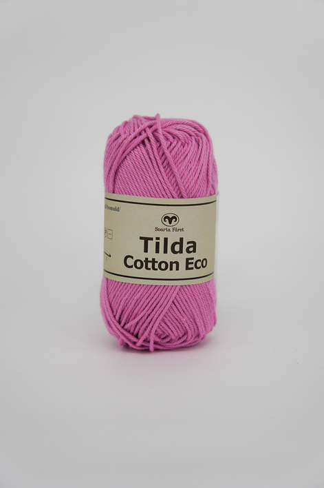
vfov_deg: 33.4
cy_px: 244
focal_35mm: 60
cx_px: 162
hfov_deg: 22.6
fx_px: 811
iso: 200
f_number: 5
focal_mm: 40
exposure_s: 1/80
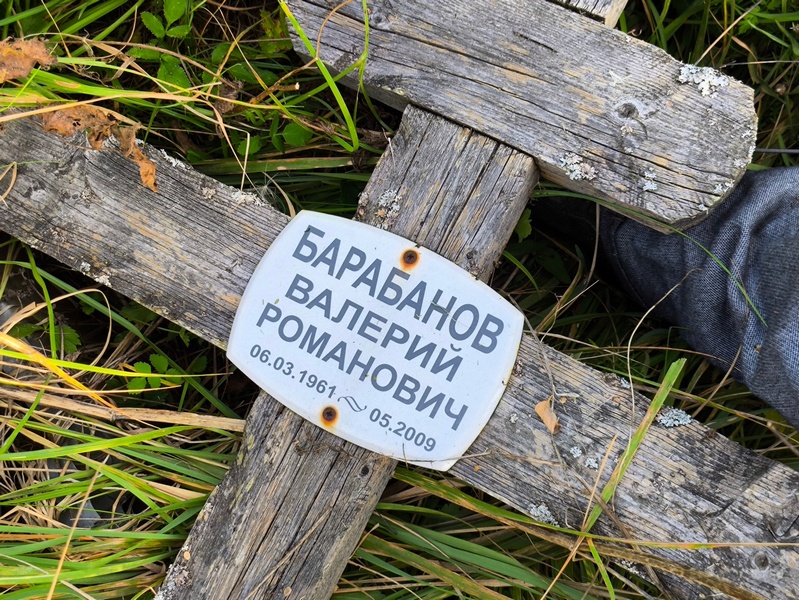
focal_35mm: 50
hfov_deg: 38.2
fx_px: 1155
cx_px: 400
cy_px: 300
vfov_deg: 29.1
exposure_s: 1/115
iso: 50
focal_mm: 4.71
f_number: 1.7
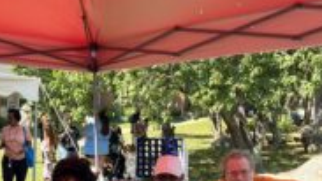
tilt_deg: -4.2
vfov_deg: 19.2
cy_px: 151
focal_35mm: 62
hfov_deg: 33.7
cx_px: 121
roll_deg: -2.5
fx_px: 529
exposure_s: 1/880
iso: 50
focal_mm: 5.7
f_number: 1.5
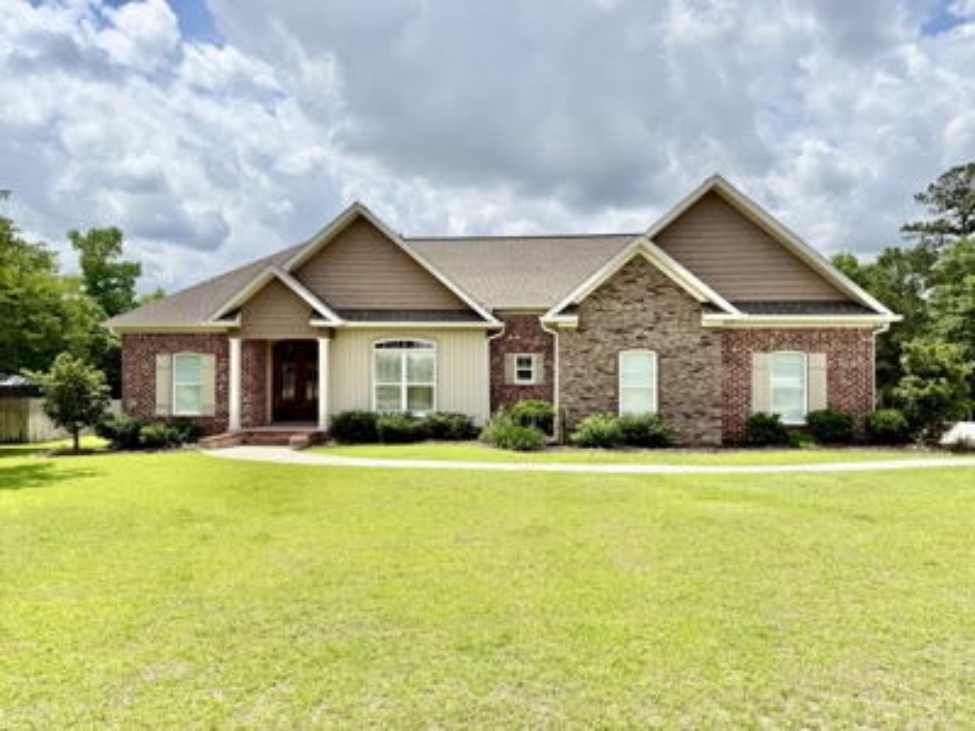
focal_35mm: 24
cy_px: 366
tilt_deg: +0.5
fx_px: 676
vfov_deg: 56.8
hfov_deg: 71.6
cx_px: 488
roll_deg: -0.4
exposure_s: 1/7353
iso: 80
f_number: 1.78
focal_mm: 6.76
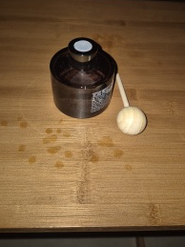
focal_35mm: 32
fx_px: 228
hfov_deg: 44.1
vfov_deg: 56.2
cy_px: 93
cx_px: 97
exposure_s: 1/12
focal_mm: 5.4
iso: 125
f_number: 1.8
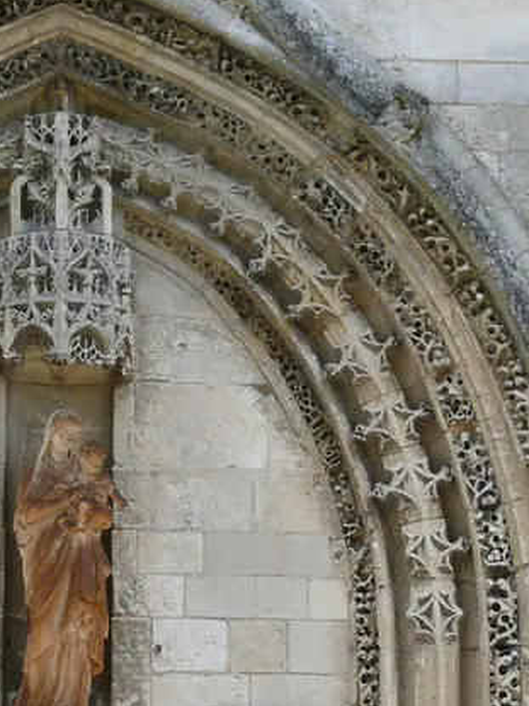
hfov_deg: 13.4
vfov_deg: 18.2
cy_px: 386
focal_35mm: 108
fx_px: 2202
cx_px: -54
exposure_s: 1/250
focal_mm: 7.4
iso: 100
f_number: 4
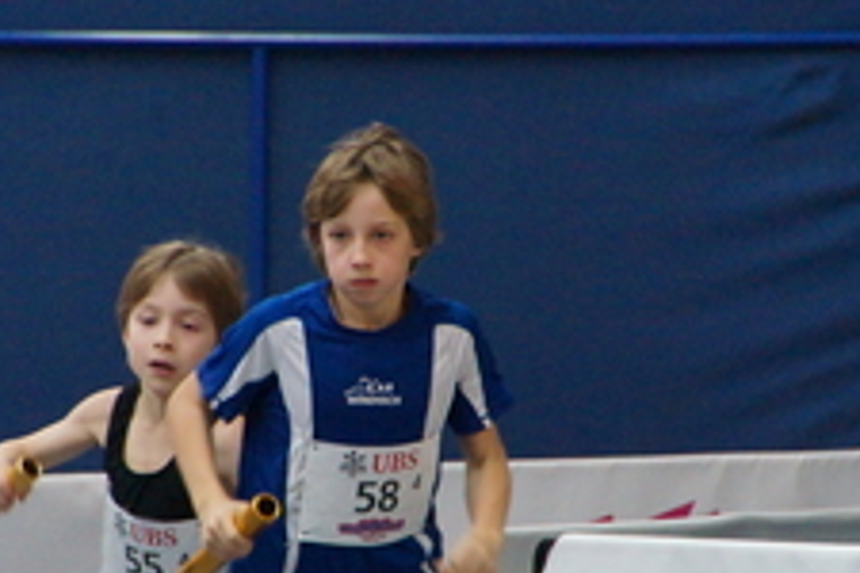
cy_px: 380
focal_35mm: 1006
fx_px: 24030
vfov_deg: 1.4
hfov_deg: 2.1
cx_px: 367
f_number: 6.3
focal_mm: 280
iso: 3200
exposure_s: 1/100
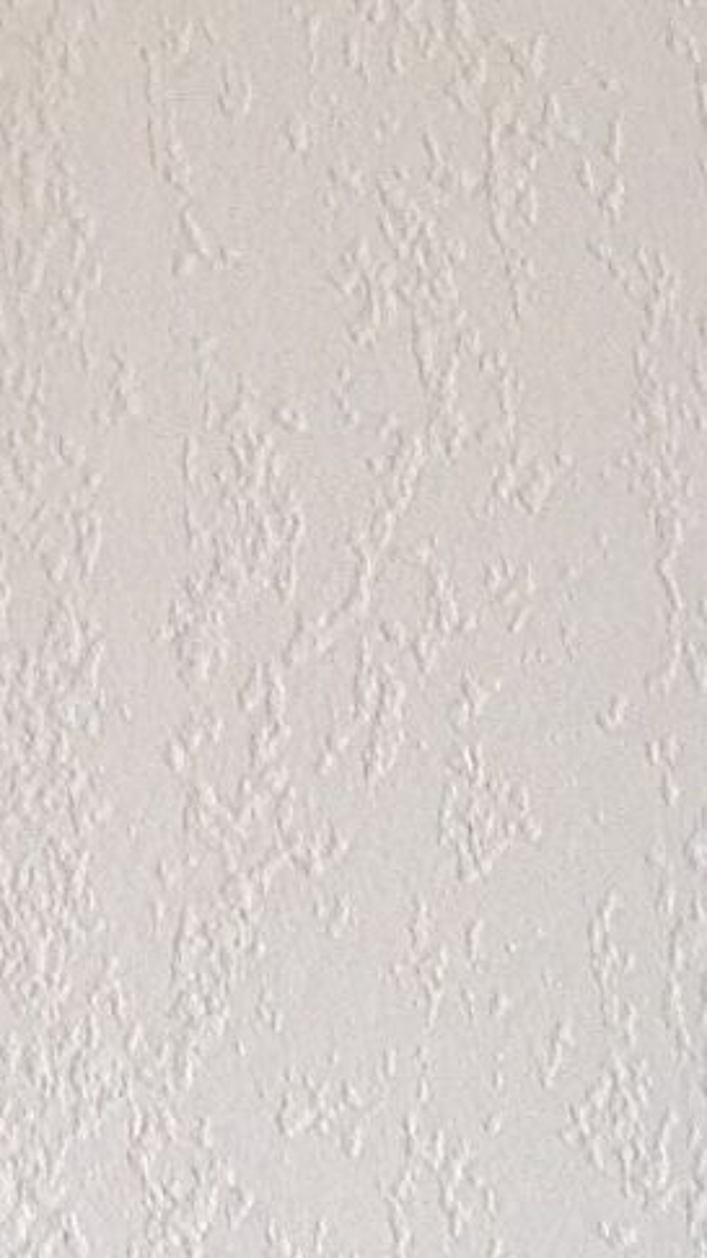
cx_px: -1655
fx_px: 6773
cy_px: 124
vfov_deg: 10.6
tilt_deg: -1.9
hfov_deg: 5.5
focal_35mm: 203
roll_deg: +0.3
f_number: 2.4
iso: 50
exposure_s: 1/30
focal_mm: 4.28
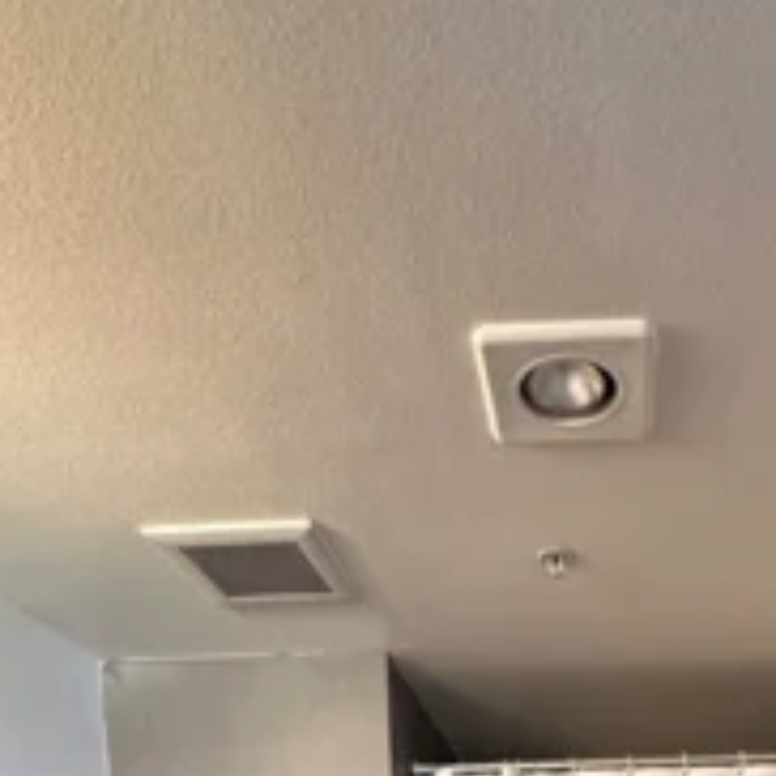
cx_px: 597
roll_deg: -0.5
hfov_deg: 42.3
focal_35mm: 38
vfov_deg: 28.7
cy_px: 1155
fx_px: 964
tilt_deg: -7.7
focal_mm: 2.22
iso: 400
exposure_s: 1/60
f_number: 2.2
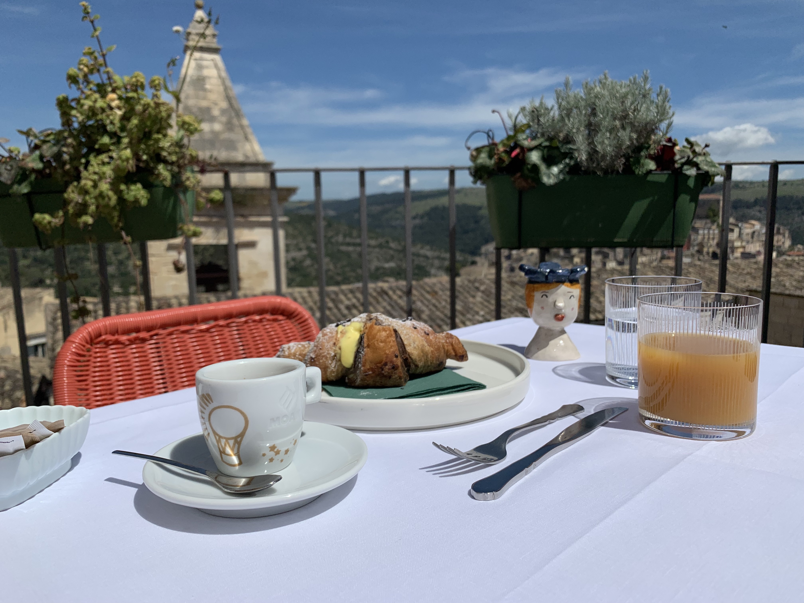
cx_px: 402
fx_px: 604
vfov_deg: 53.1
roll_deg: +0.6
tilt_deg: -8.4
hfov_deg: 67.3
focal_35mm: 26
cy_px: 302
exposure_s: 1/13333
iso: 25
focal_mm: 4.25
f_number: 1.8
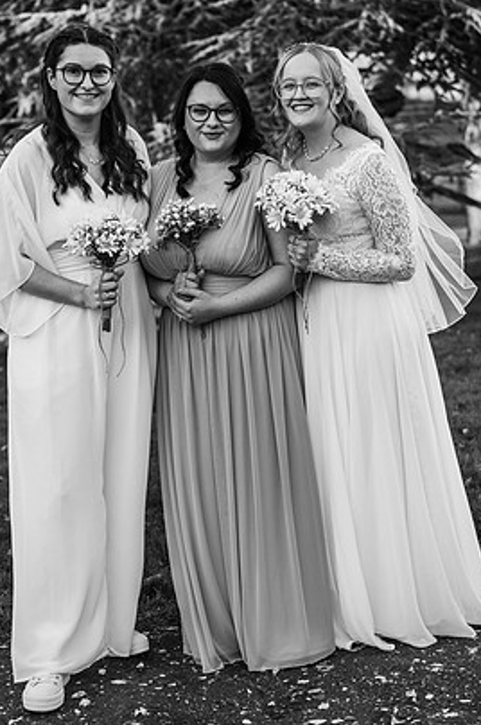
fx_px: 1569
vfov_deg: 26.0
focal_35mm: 78
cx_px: 258
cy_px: 348
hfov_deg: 17.4
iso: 100
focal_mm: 70
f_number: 4
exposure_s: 1/320
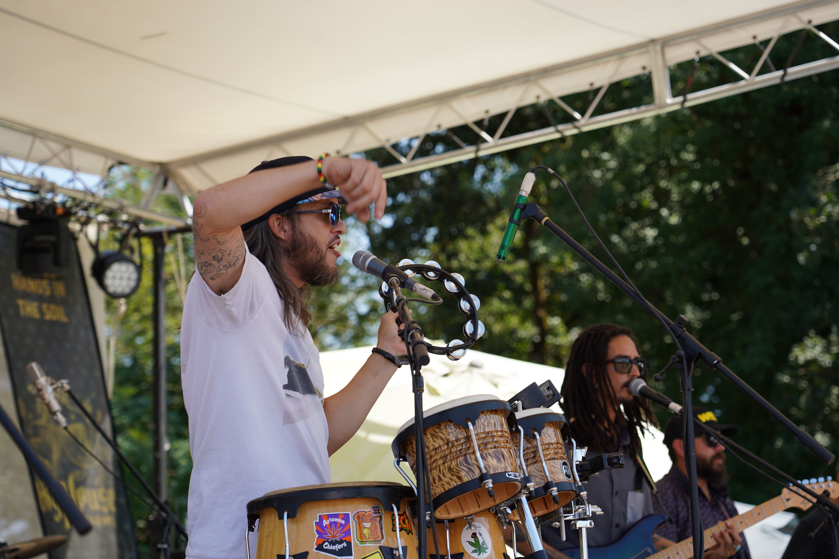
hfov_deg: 19.5
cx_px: 420
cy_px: 280
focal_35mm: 105
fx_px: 2447
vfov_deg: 13.0
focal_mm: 105
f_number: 5
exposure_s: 1/250
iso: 100
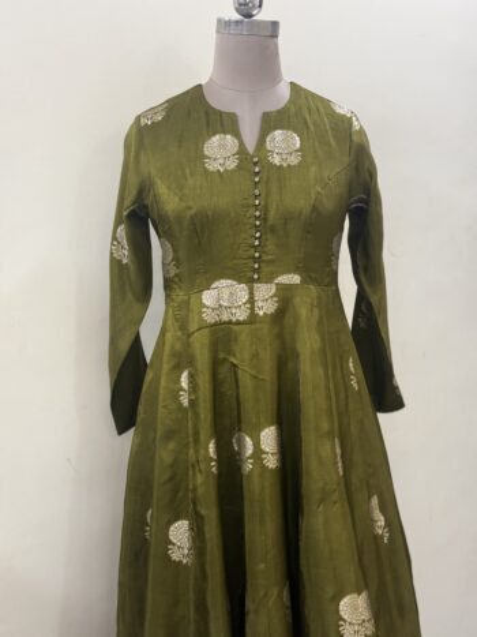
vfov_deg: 39.7
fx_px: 882
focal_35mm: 48
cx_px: 238
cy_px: 318
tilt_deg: -8.3
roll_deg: +1.5
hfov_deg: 30.3
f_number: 1.78
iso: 160
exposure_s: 1/50
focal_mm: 6.76
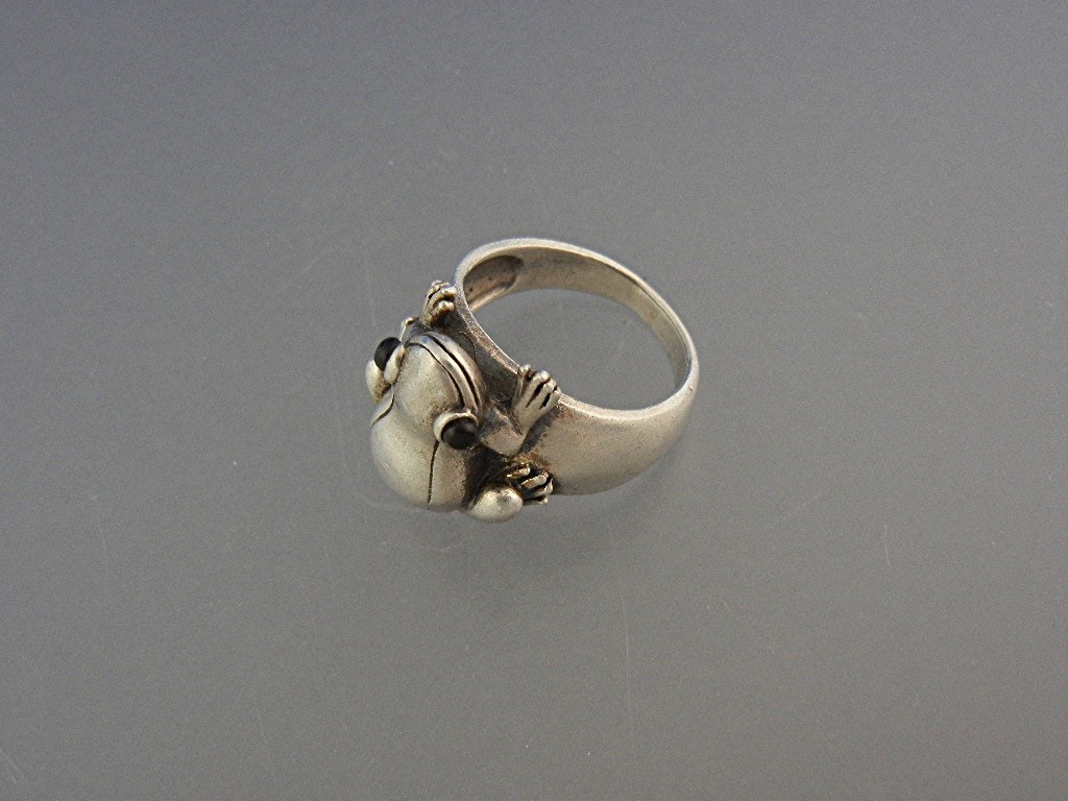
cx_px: 534
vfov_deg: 19.1
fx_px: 2376
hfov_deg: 25.3
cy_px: 400
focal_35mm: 77
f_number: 4.3
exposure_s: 1/22.5
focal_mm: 13.9
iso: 400
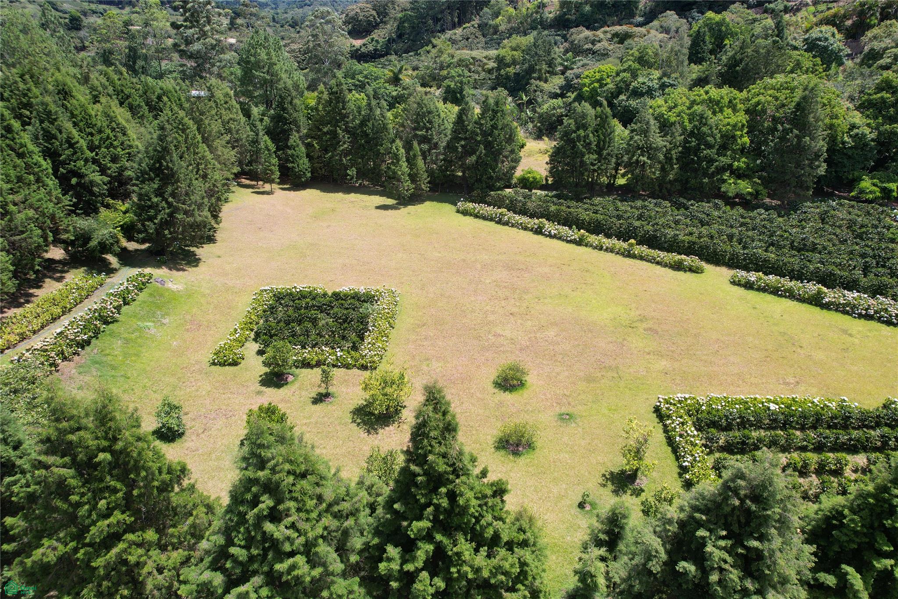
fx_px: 549
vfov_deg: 57.2
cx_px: 449
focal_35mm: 22
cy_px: 300
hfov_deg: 78.6
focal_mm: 8.38
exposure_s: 1/1000
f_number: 2.8
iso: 100
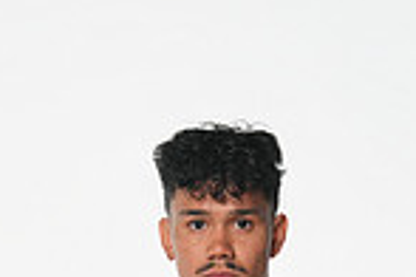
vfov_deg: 8.3
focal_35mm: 155
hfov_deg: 13.2
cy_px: 613
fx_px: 1793
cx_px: 201
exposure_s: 1/125
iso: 500
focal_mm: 50.7
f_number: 8
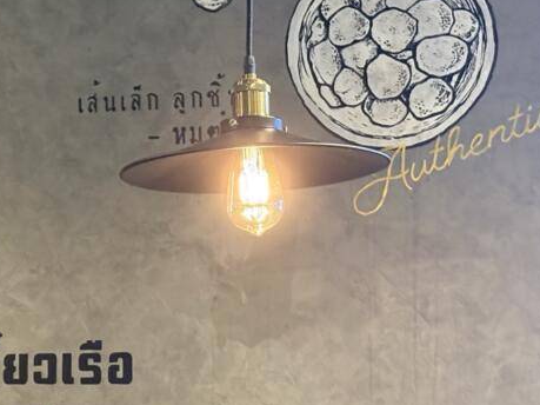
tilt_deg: +6.3
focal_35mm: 116
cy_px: 233
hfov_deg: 16.9
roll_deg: +0.2
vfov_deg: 12.8
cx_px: 114
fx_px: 1809
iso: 320
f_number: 1.6
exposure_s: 1/25
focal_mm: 5.96
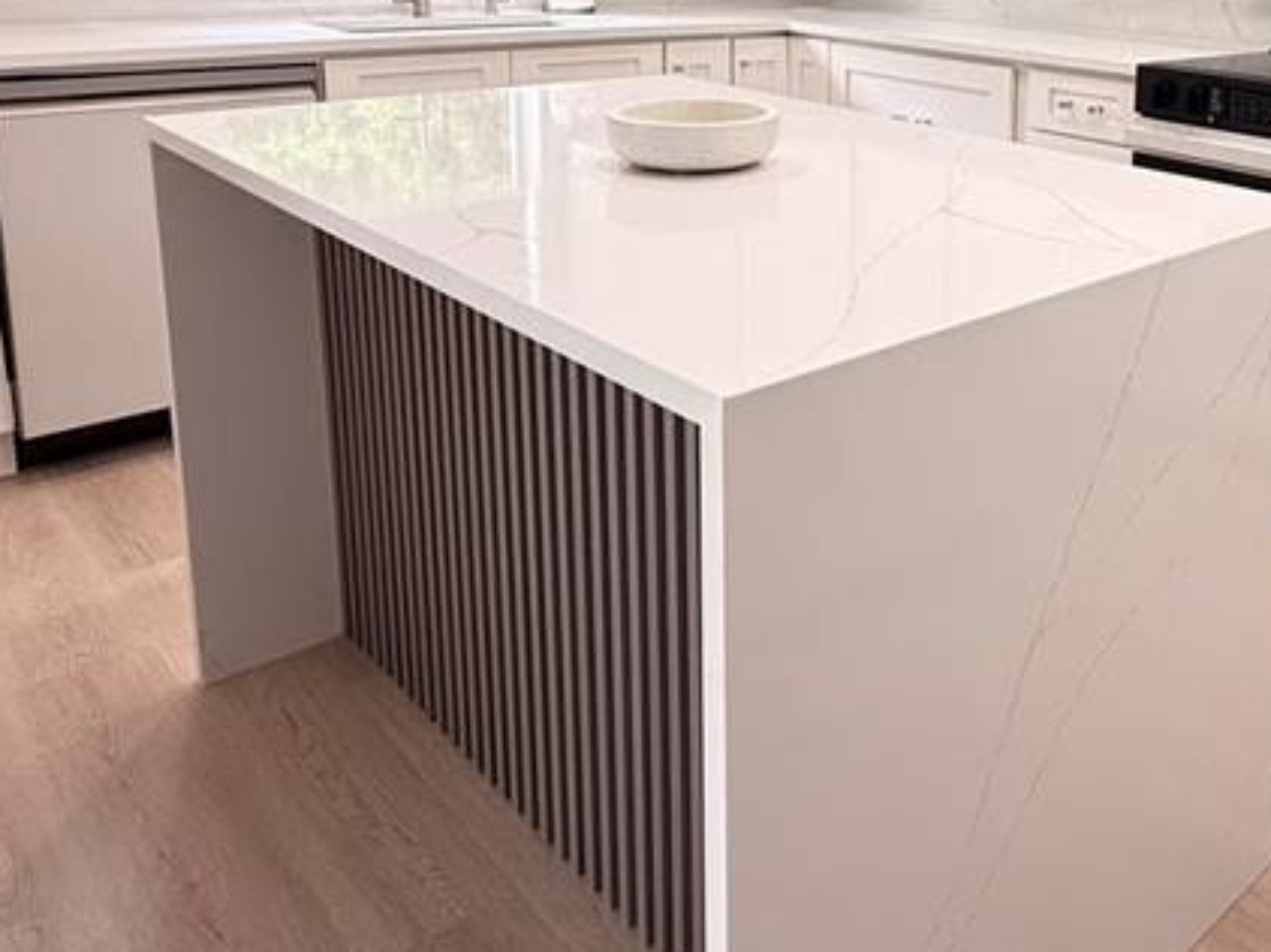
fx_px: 1248
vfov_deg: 39.5
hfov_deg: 50.6
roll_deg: -1.9
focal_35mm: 34
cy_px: 148
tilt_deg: -9.6
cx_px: 1024
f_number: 2.2
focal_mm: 2.22
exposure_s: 1/99
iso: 200
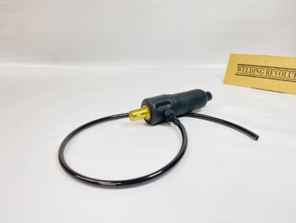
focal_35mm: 26
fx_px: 222
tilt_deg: -21.4
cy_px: 112
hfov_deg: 67.3
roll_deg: +0.2
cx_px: 148
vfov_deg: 53.1
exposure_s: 1/100
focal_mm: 4.25
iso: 125
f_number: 1.8
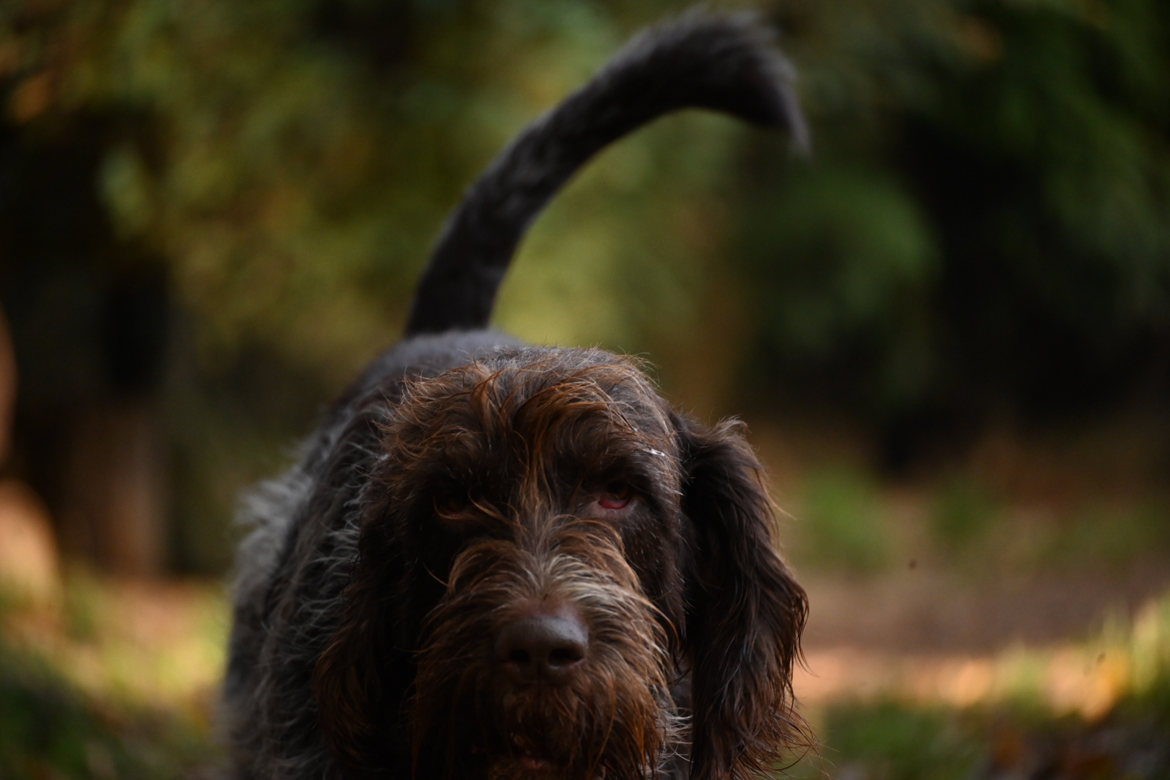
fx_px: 7994
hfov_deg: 8.4
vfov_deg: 5.6
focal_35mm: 246
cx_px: 585
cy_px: 390
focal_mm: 246
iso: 3200
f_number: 6
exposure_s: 1/1000
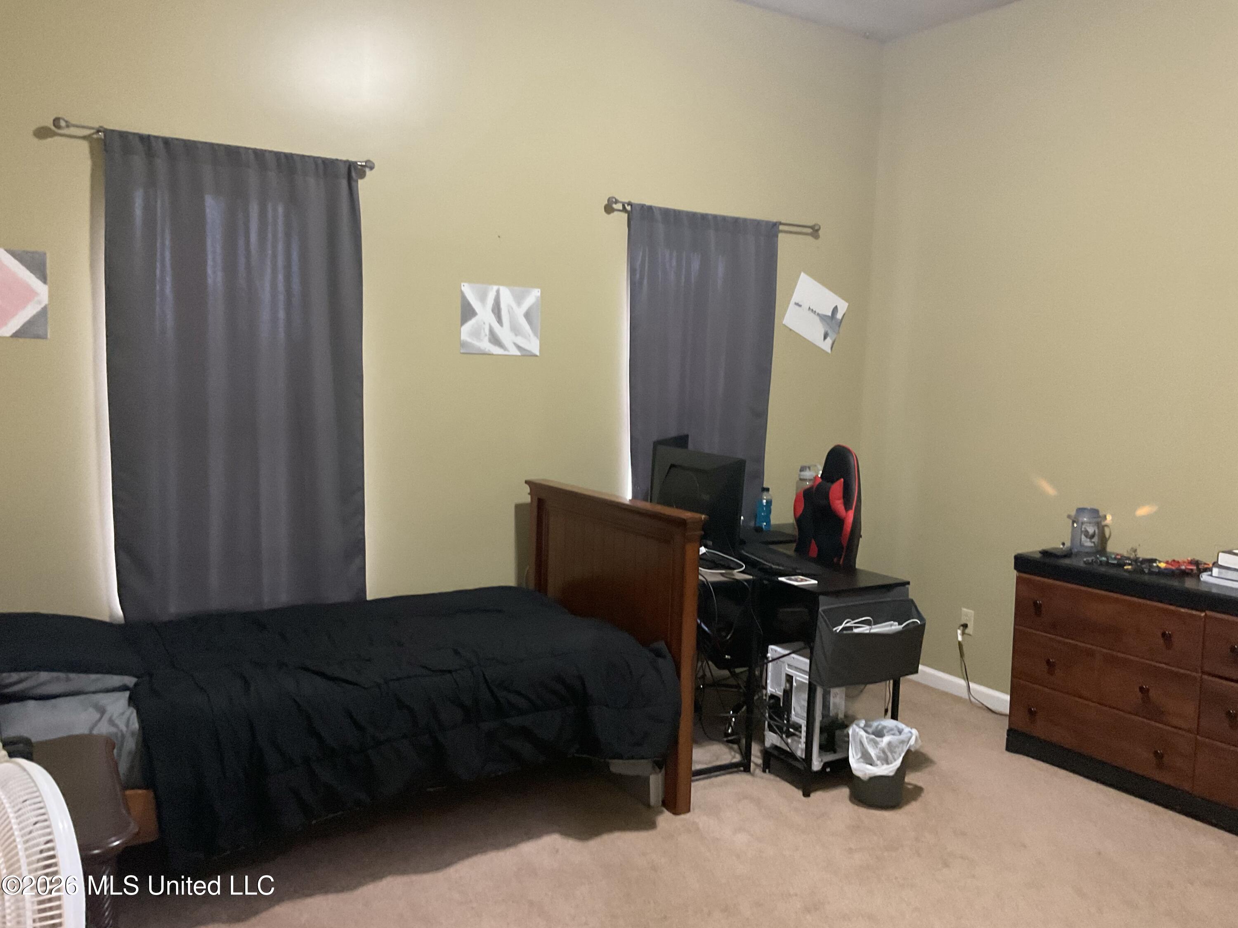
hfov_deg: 61.7
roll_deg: -3.4
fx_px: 1037
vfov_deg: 48.2
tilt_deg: -6.2
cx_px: 619
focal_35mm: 29
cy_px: 464
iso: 320
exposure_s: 1/30
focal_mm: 3
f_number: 1.8
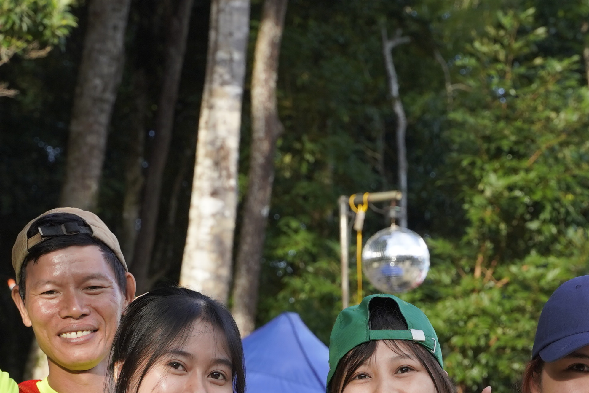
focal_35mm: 154
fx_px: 2520
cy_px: 513
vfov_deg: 8.8
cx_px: 363
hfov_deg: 13.3
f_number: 5.6
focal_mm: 51
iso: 320
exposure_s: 1/250
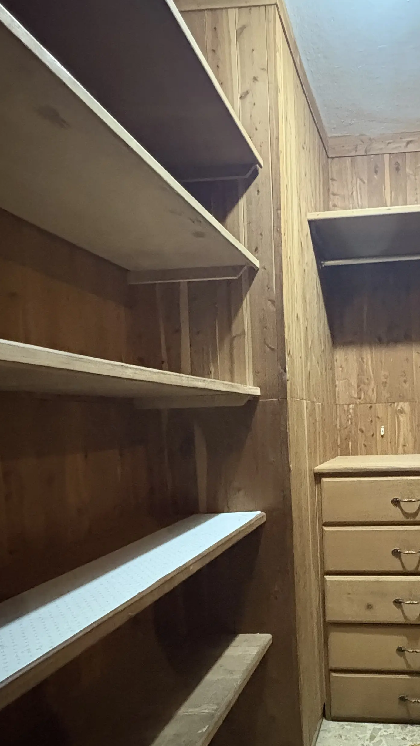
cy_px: 441
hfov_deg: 42.9
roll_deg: +1.5
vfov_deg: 73.4
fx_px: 495
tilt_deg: -1.1
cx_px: 361
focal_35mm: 25
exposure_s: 1/30
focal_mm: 2.22
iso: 1000
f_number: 2.2
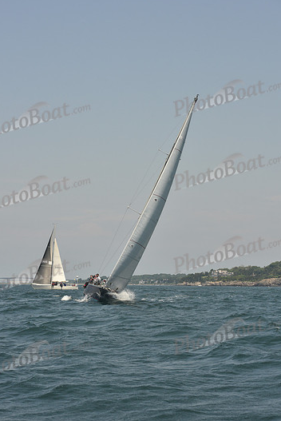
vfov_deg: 23.1
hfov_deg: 15.6
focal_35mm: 88
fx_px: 1029
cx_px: 132
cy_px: 223
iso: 250
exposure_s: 1/640
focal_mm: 80
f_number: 7.1
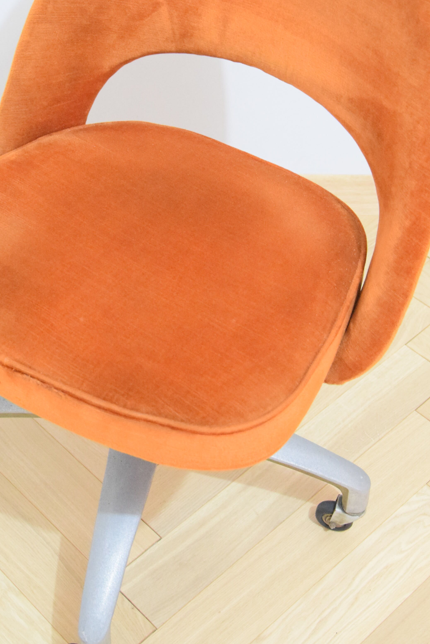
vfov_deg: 30.9
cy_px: 255
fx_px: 1164
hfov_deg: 20.9
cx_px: 168
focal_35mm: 65
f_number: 4.2
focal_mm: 30
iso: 6400
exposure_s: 1/13
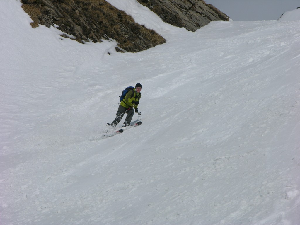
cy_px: 112
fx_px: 1907
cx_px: 150
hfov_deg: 9.0
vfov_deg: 6.8
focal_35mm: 220
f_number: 7.3
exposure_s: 1/680
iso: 50
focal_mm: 56.7
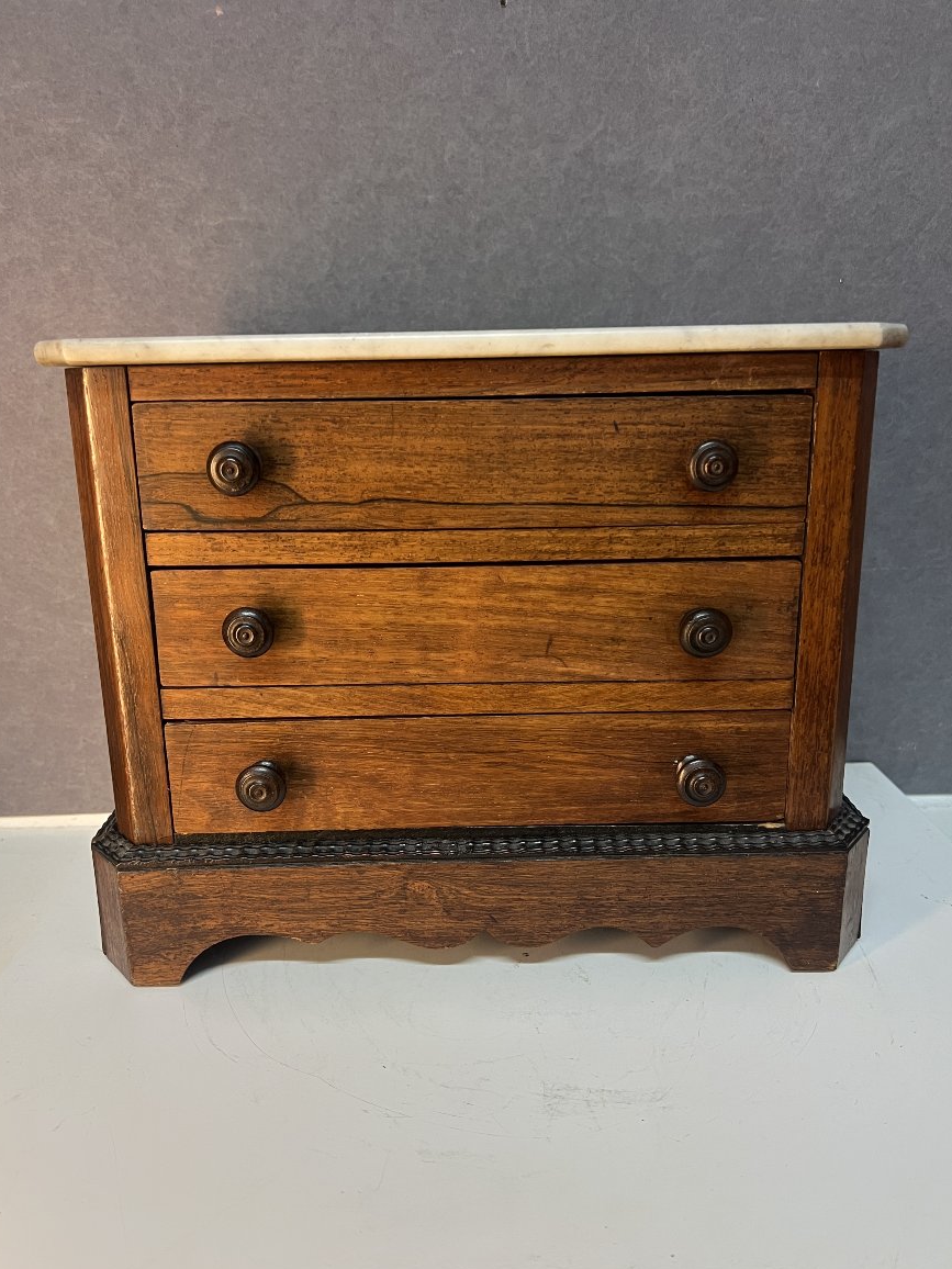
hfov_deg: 51.3
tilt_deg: -17.2
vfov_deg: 65.3
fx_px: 990
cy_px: 641
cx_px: 461
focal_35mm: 27
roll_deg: +1.1
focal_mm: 5.7
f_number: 1.5
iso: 125
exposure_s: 1/50
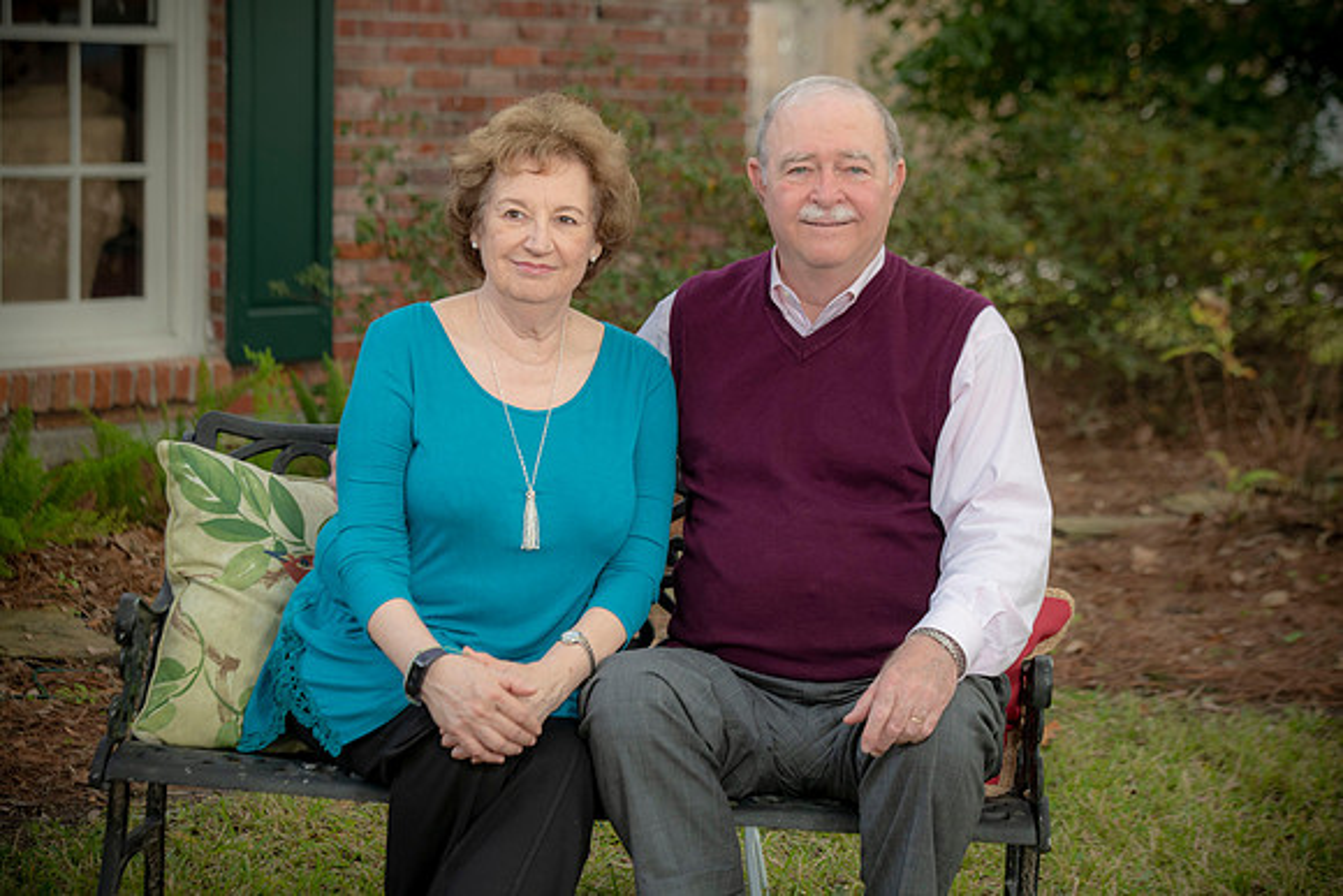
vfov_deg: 13.4
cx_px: 672
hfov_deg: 20.0
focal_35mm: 102
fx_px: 3806
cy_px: 448
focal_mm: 102
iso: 320
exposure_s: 1/250
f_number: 5
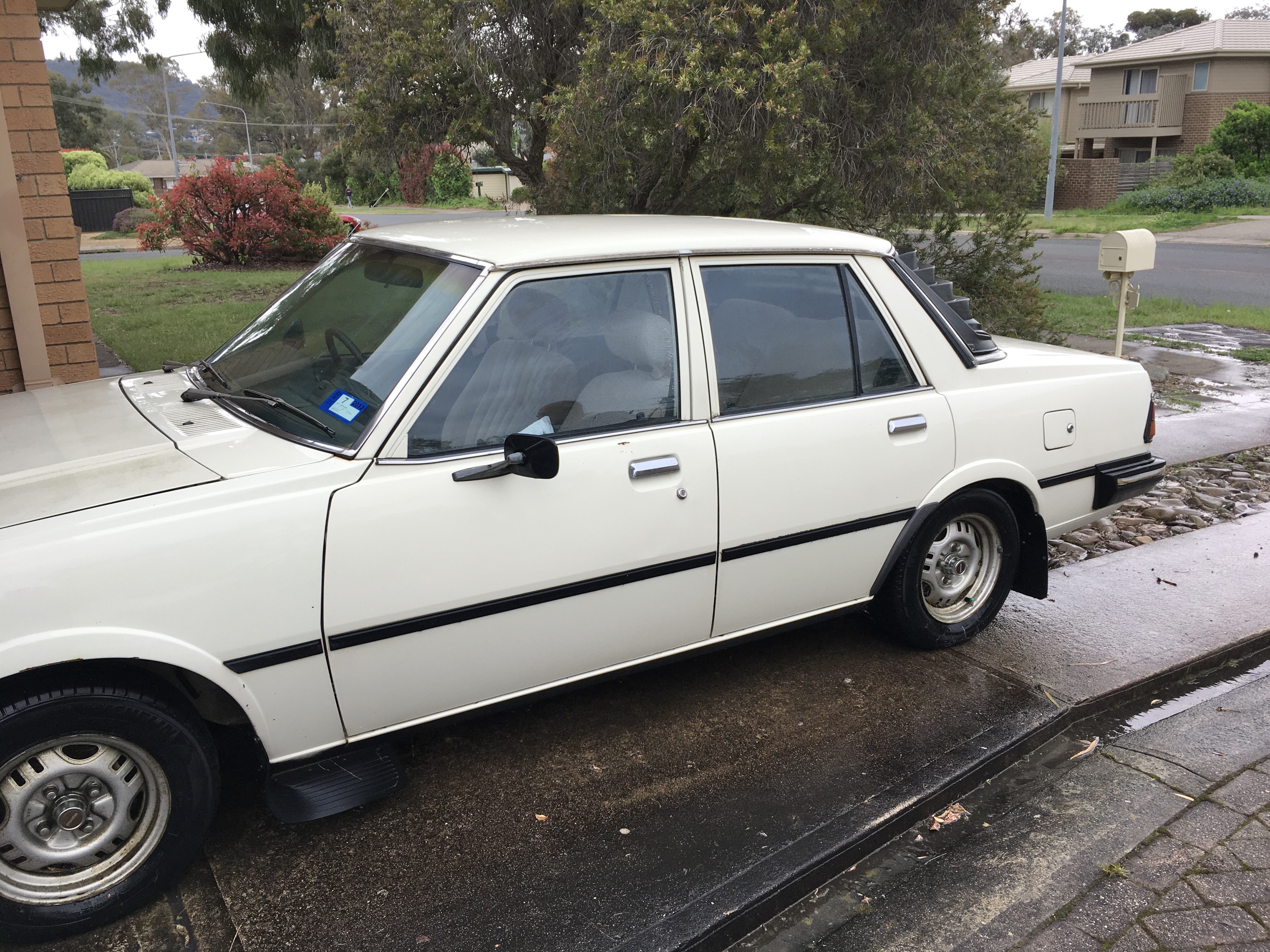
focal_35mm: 29
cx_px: 635
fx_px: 1064
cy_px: 476
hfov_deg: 61.7
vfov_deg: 48.2
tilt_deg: -16.9
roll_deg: +1.2
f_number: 2.2
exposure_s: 1/100
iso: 25
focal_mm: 4.15
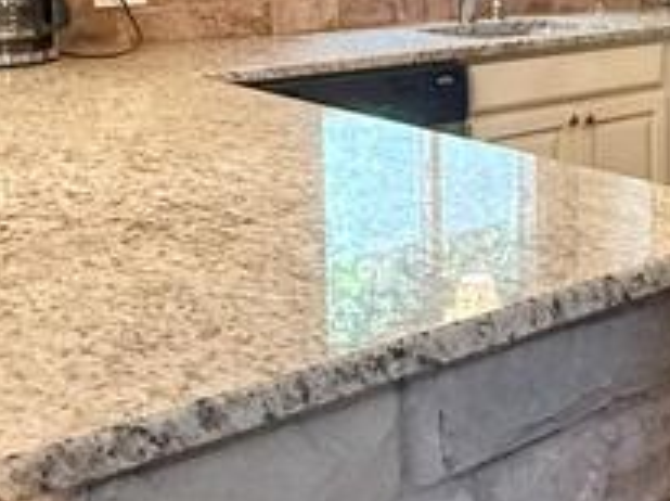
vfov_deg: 24.2
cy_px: 20
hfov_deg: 29.3
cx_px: 776
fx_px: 1121
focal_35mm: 58
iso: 640
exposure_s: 1/120
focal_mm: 2.22
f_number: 2.2
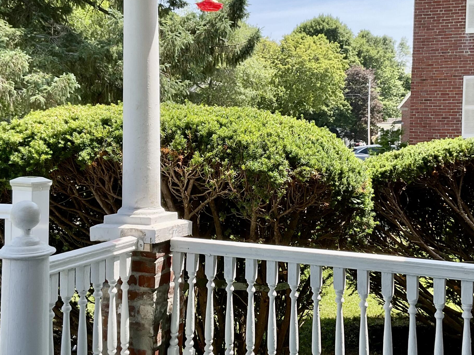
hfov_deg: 39.6
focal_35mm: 48
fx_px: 657
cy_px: 161
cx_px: 258
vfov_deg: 30.2
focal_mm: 3
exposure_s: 1/620
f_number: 1.8
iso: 16
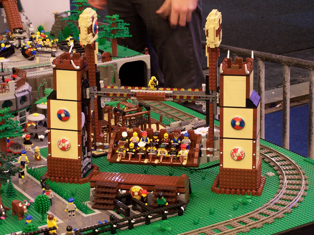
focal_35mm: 94
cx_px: 157
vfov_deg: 15.7
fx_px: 853
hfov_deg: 20.9
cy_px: 118
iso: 80
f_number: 3.2
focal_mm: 15.6
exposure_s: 1/2
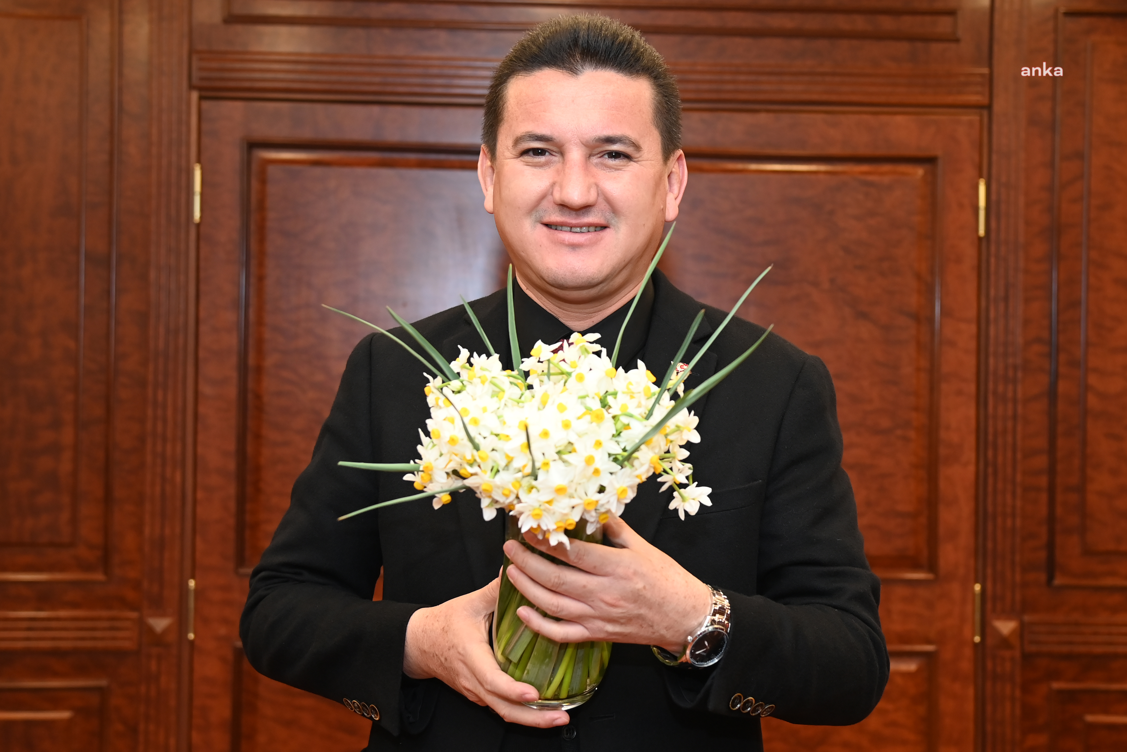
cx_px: 564
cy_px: 376
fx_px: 1377
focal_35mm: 44
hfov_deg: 44.5
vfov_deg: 30.5
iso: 1000
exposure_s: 1/250
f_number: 4
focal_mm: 44
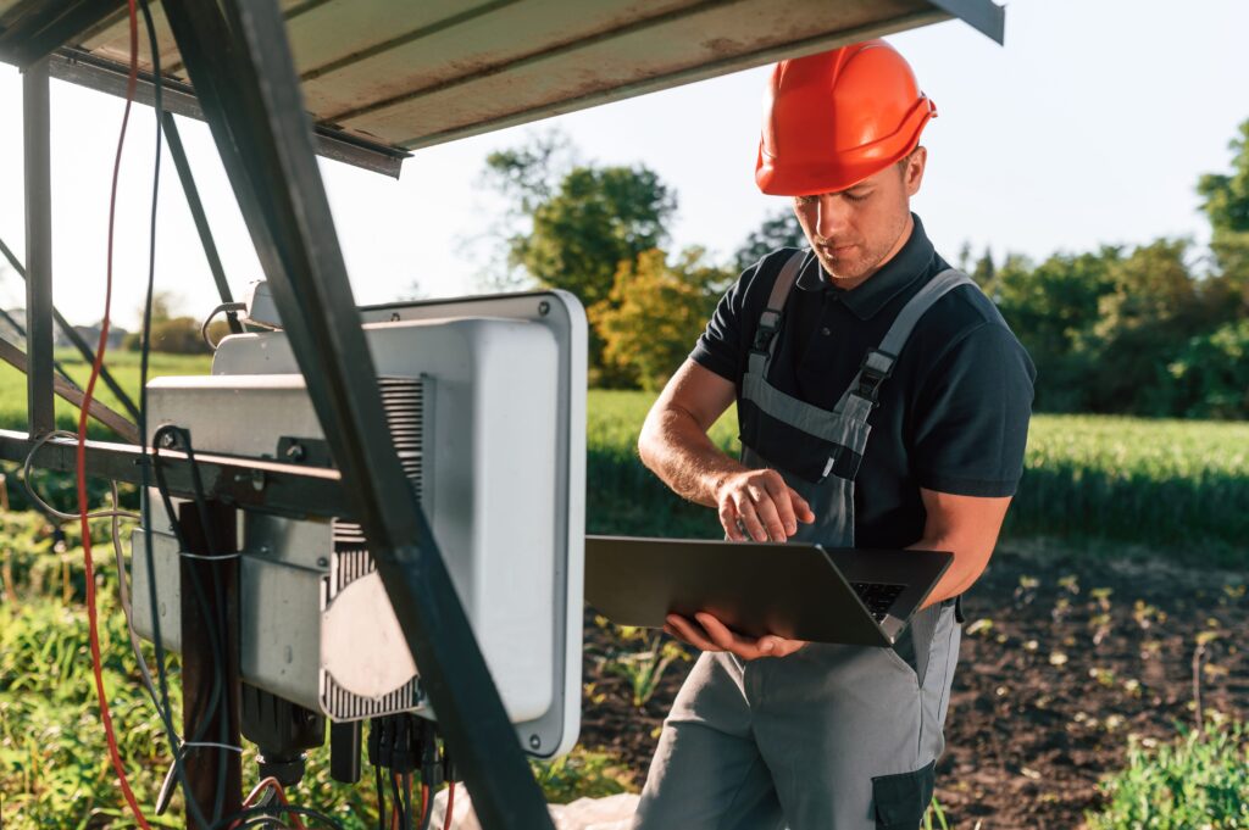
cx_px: 624
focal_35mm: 35
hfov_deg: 54.5
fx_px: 1213
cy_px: 415
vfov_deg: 37.8
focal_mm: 35
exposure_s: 1/1600
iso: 160
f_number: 3.5
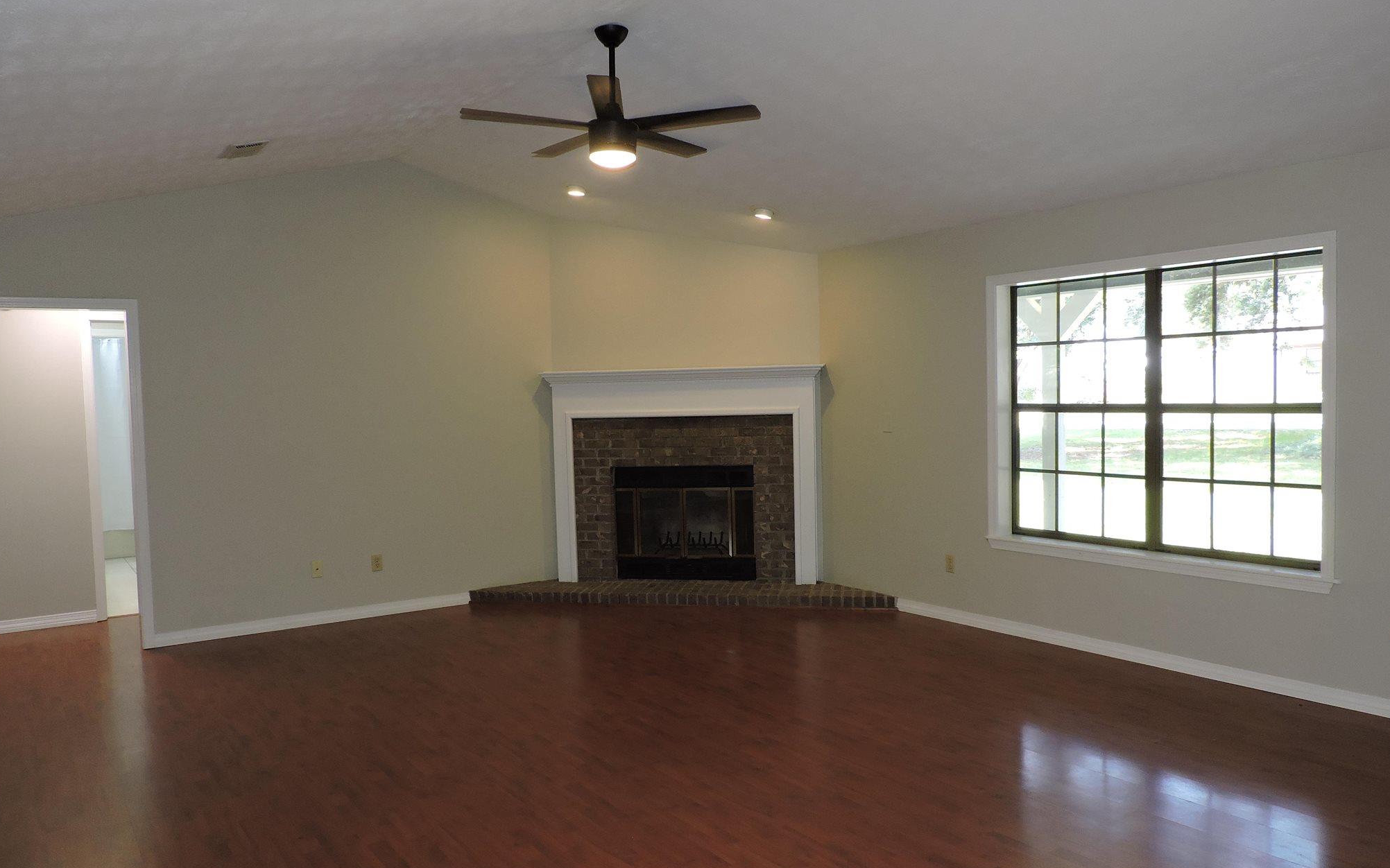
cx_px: 689
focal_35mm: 26
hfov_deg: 70.4
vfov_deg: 47.6
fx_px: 985
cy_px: 451
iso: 200
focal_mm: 4.3
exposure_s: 1/30
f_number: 3
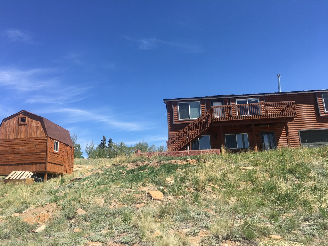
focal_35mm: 29
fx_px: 275
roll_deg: +1.6
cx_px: 164
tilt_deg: +15.0
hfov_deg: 61.7
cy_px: 123
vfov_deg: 48.2
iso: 25
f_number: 2.2
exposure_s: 1/1054
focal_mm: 4.15
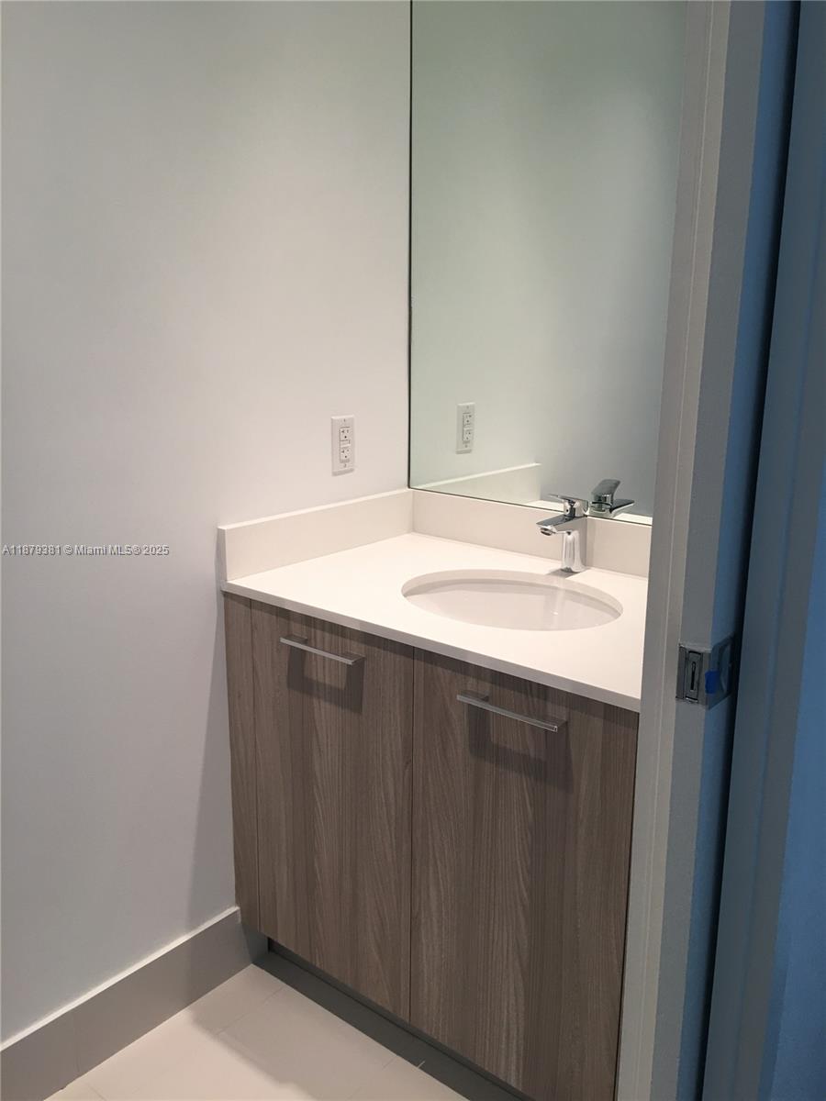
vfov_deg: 61.7
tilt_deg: -13.2
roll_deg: -0.8
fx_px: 923
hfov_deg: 48.2
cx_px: 413
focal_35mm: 29
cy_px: 550
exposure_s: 1/15
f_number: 2.2
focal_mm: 4.15
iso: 25
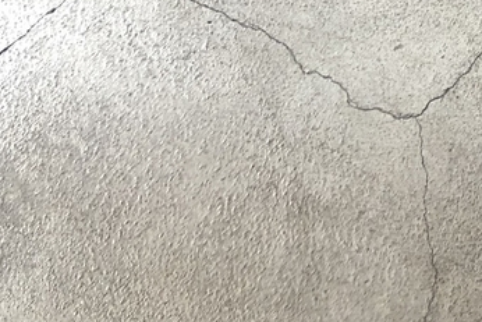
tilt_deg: -70.2
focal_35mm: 101
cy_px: -261
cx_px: 709
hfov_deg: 18.1
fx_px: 1353
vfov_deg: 12.4
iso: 40
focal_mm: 4
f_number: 1.8
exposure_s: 1/20
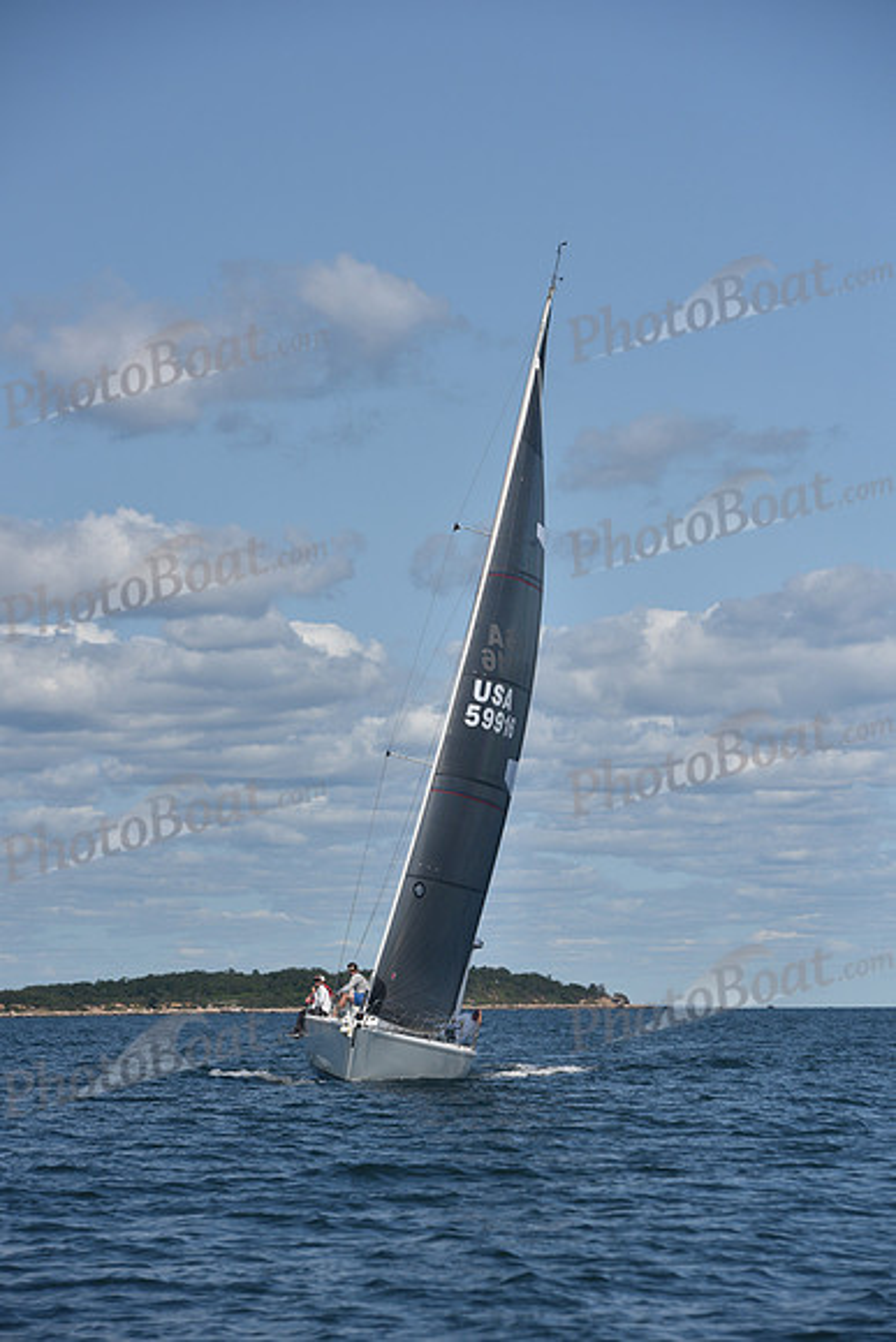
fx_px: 4664
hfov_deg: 11.0
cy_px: 671
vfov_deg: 16.4
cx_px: 448
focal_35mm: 125
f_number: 6.3
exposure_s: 1/1250
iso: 250
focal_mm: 125
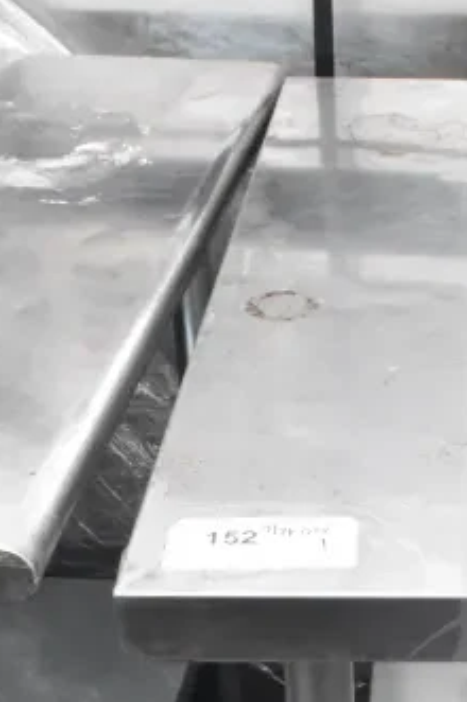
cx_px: 641
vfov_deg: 23.9
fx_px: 1618
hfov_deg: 15.5
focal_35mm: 83
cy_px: 614
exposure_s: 1/1000
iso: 6400
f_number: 16
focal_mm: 20
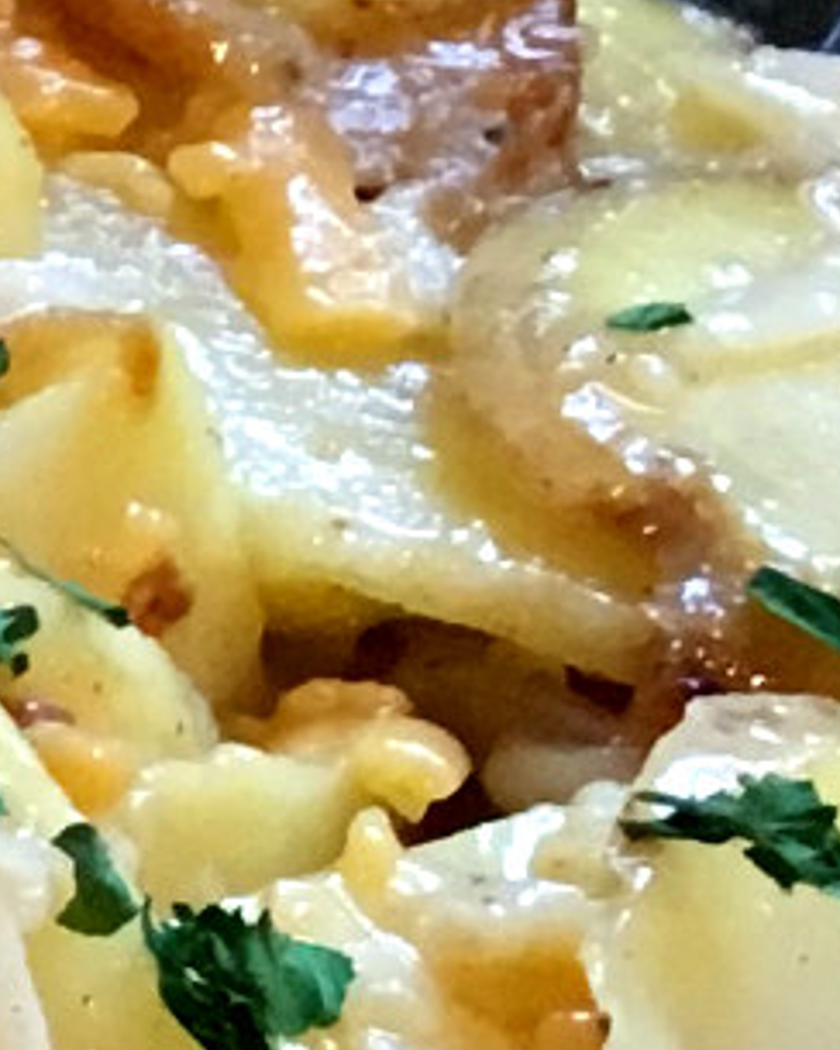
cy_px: 1835
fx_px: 7614
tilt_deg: -64.1
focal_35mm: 245
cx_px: -3487
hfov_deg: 5.0
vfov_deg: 7.7
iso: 80
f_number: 2.2
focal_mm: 4.15
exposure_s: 1/30
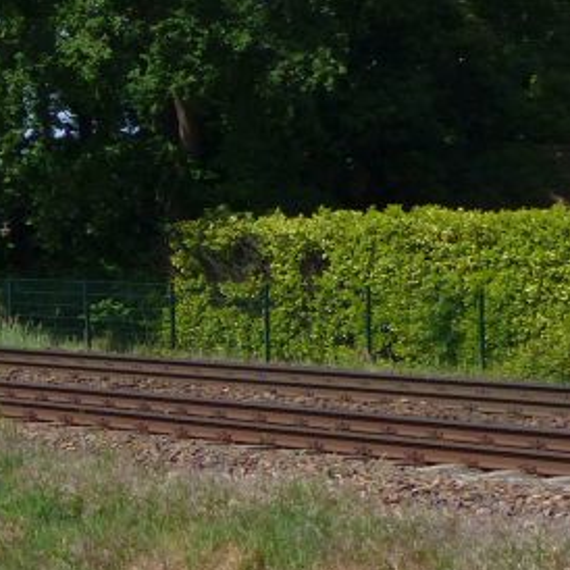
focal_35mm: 174
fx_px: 3242
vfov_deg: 10.0
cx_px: -612
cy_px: 187
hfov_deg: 9.3
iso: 100
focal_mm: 8.1
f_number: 4
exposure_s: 1/1000
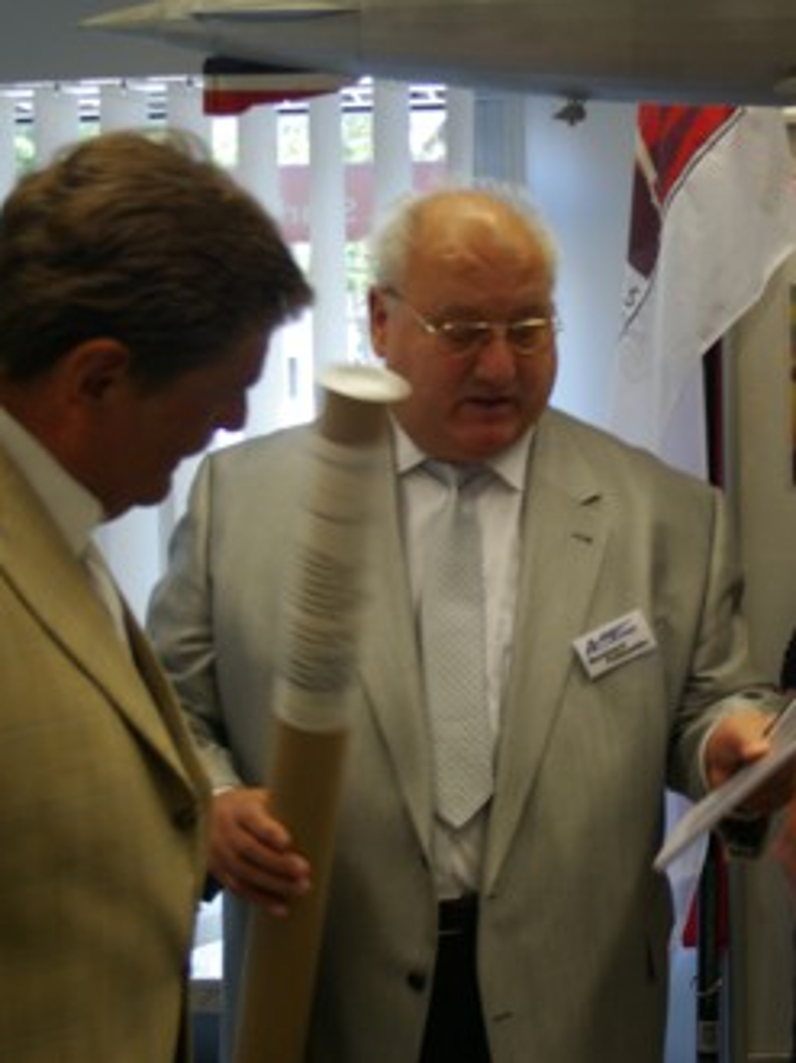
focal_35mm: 68
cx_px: 471
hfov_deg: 21.6
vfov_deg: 28.7
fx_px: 2079
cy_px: 532
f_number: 4.5
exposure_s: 1/30
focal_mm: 31
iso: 200
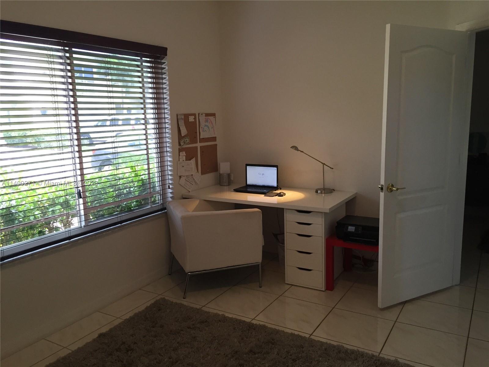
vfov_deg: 48.2
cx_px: 244
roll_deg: +1.7
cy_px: 184
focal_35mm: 29
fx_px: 410
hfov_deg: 61.7
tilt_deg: -10.0
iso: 40
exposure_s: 1/30
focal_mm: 4.15
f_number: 2.2
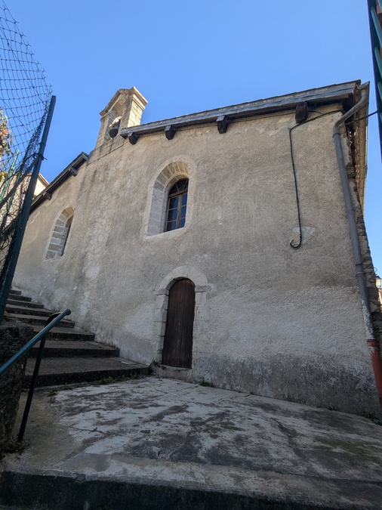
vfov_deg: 94.5
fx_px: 235
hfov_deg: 78.1
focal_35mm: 16
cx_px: 191
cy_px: 255
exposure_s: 1/492
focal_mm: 2.35
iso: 44
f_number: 2.2
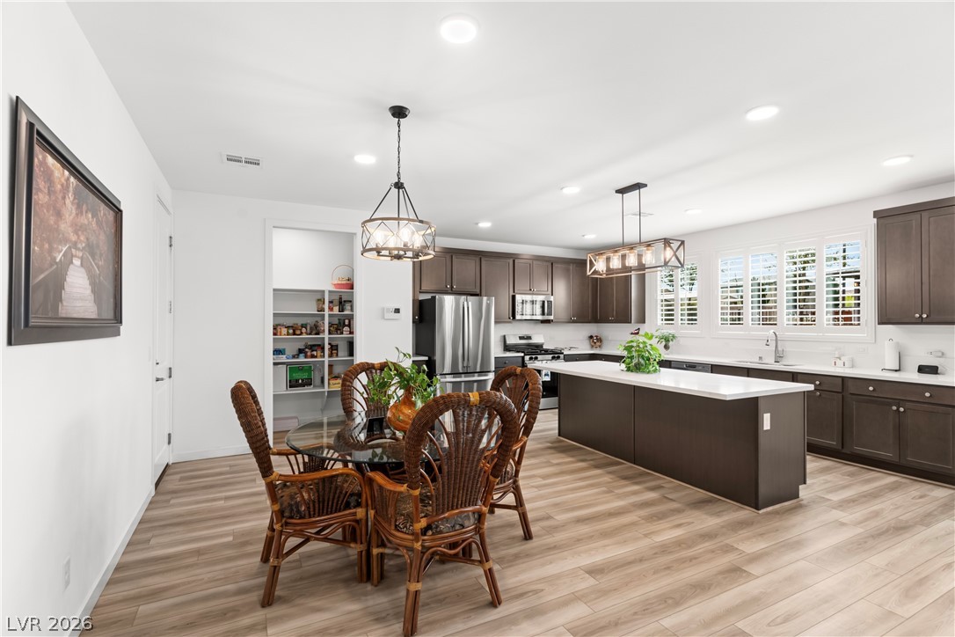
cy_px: 318
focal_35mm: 17
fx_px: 451
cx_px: 478
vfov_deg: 70.4
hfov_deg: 93.3
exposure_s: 1/15
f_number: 8
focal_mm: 17
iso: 400
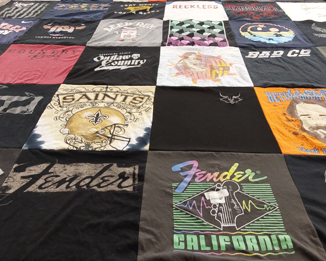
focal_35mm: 30
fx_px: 289
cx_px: 159
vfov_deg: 48.5
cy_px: 134
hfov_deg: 58.8
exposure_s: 1/60
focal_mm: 2.91
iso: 200
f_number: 1.9
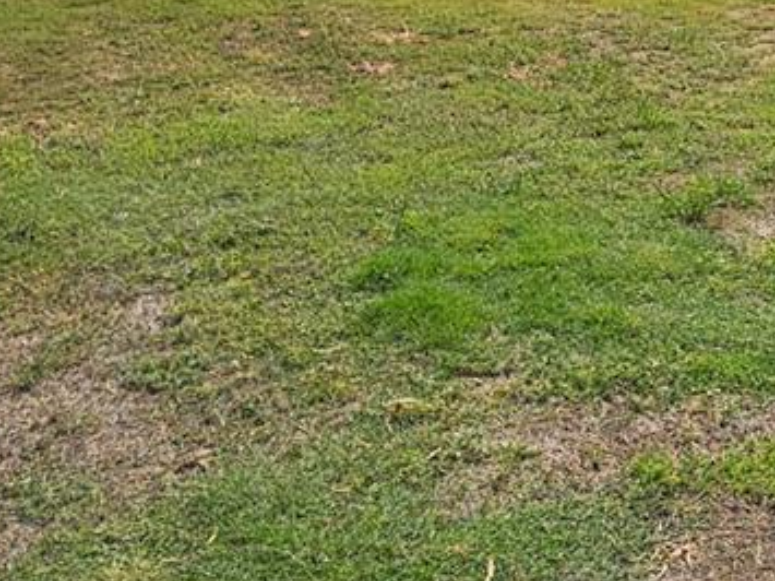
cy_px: -151
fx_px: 1231
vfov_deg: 23.7
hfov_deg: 31.6
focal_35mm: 55
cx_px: 818
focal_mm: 2.2
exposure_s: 1/5116
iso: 50
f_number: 2.2
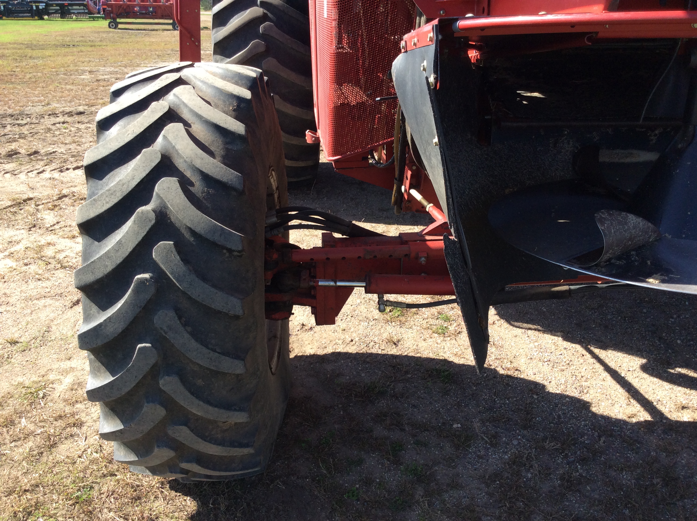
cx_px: 348
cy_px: 260
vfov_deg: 44.1
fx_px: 643
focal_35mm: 32
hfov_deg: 56.9
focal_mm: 3.3
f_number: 2.4
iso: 32
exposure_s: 1/457
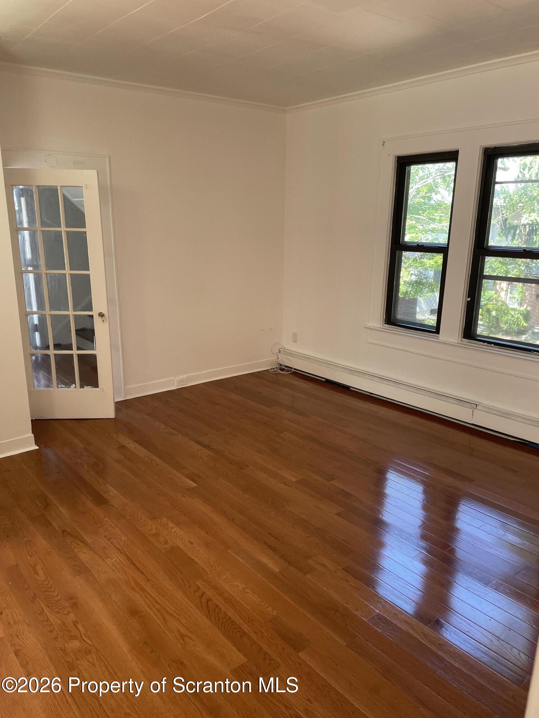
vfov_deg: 67.3
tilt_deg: -13.2
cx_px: 270
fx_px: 540
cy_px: 359
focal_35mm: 26
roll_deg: +0.2
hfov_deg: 53.1
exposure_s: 1/121
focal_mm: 4.2
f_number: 1.6
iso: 125
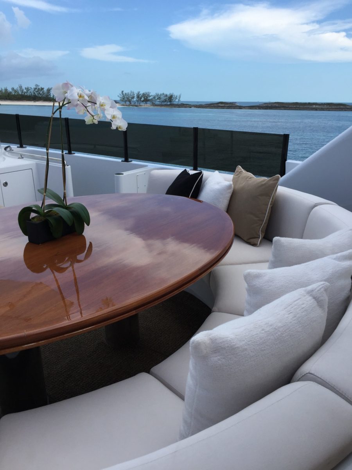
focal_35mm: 29
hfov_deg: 48.2
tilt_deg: -18.1
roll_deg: -1.6
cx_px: 176
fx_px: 393
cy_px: 235
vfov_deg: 61.7
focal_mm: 4.15
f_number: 2.2
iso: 32
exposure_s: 1/1364
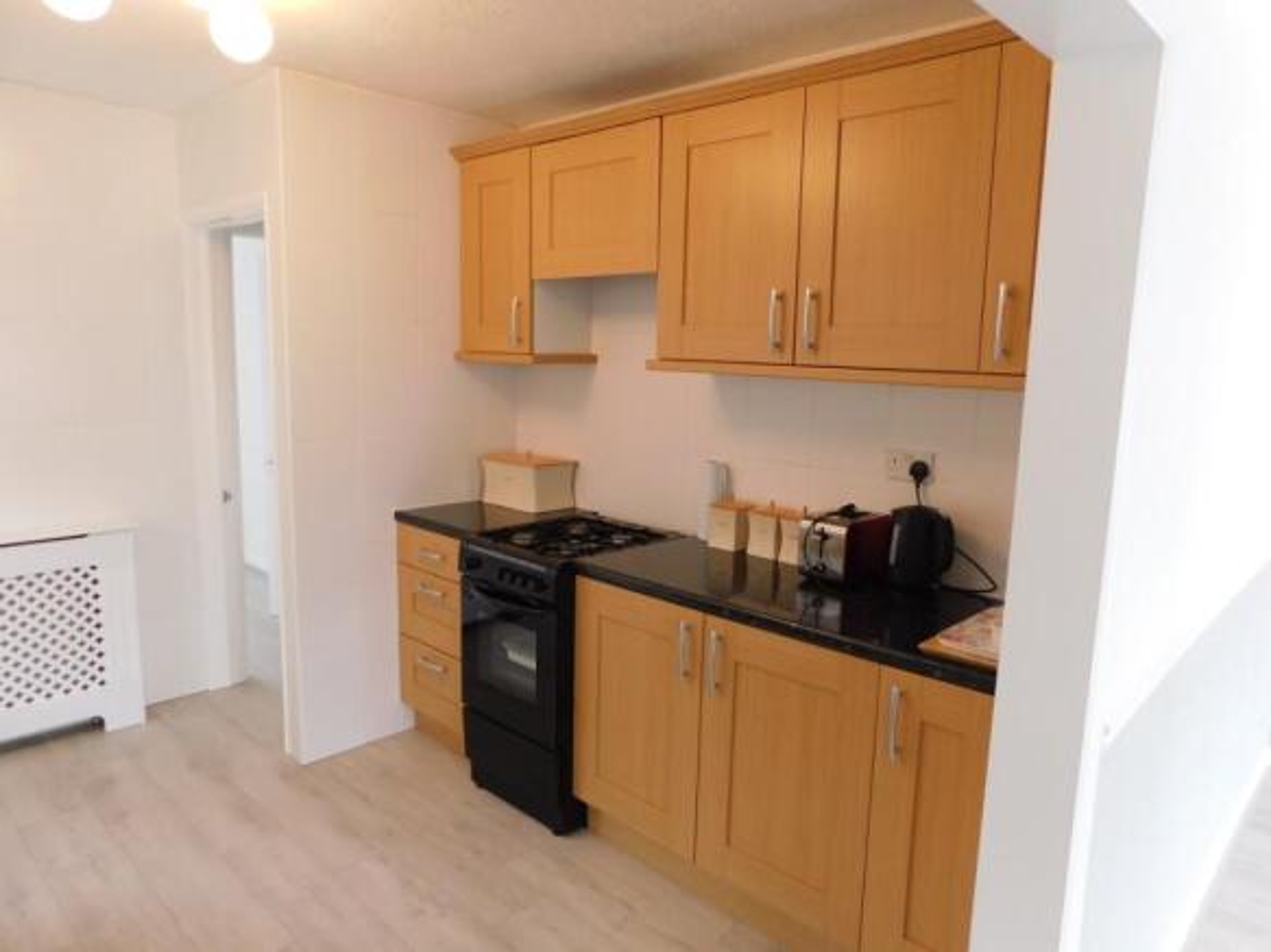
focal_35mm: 23
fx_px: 844
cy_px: 476
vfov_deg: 58.9
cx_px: 636
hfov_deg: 73.9
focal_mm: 4
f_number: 3
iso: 250
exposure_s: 1/30
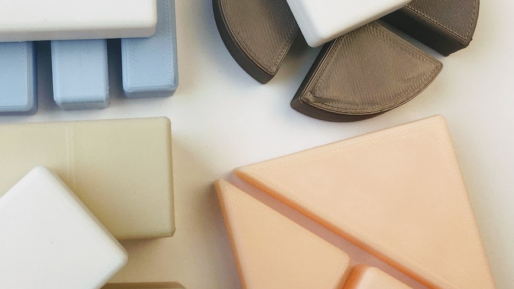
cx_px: 184
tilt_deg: -82.4
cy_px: 125
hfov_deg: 36.3
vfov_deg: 21.1
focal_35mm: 57
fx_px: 777
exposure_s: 1/111
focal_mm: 4.15
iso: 25
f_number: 2.2
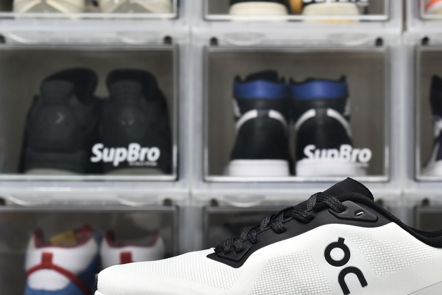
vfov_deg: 14.7
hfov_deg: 21.8
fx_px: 1142
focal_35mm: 93
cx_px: 319
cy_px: 183
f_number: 9.5
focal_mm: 50
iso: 500
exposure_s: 1/180
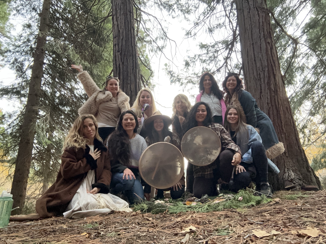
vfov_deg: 58.9
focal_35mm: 23
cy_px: 122
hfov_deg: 73.9
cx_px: 163
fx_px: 217
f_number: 1.9
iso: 320
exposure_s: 1/44
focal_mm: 2.69
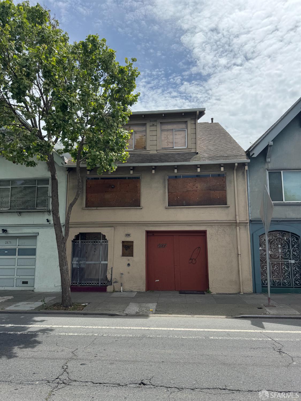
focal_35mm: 24
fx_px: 278
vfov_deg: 71.6
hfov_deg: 56.8
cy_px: 200
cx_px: 150
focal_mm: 6.76
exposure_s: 1/4608
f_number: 1.78
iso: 80
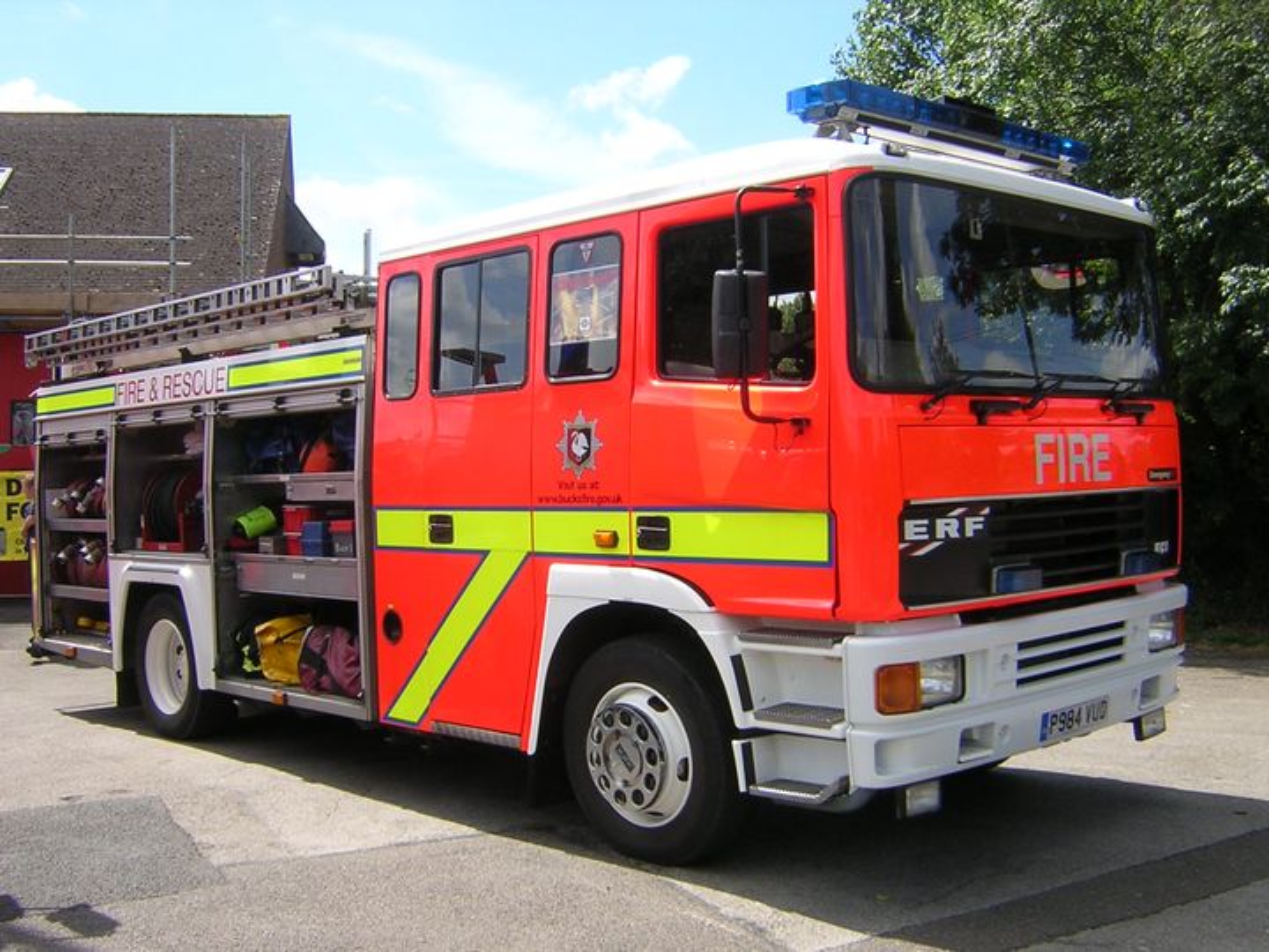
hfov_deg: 51.4
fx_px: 1320
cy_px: 476
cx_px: 634
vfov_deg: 39.7
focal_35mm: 36
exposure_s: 1/206
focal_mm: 4.7
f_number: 5.2
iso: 100
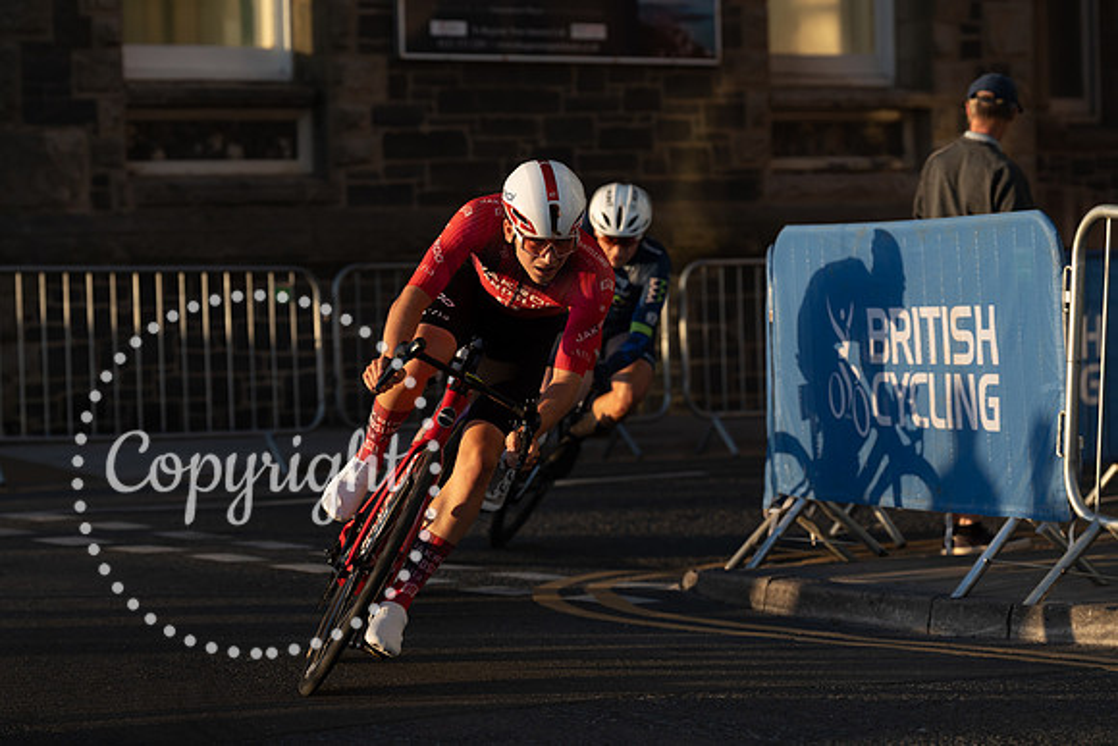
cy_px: 352
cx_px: 527
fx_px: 4006
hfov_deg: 15.9
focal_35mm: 129
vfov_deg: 10.6
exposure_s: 1/1000
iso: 200
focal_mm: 122
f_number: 4
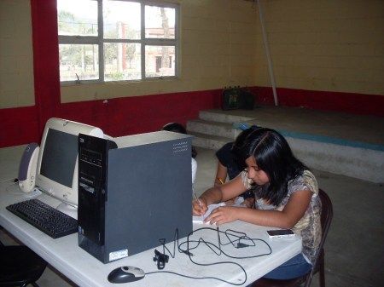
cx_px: 192
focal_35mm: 38
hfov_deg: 49.0
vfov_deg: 37.7
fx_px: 421
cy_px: 144
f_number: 2.8
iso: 100
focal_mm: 6.3
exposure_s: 1/45
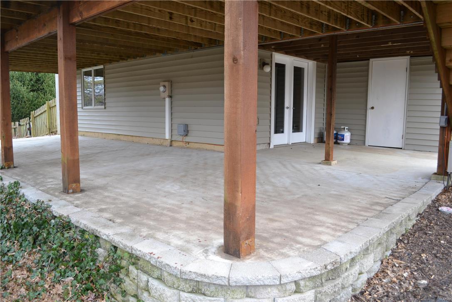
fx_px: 339
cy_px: 151
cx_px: 226
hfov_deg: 67.4
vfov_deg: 47.9
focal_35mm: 27
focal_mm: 18
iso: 400
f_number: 5
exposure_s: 1/100
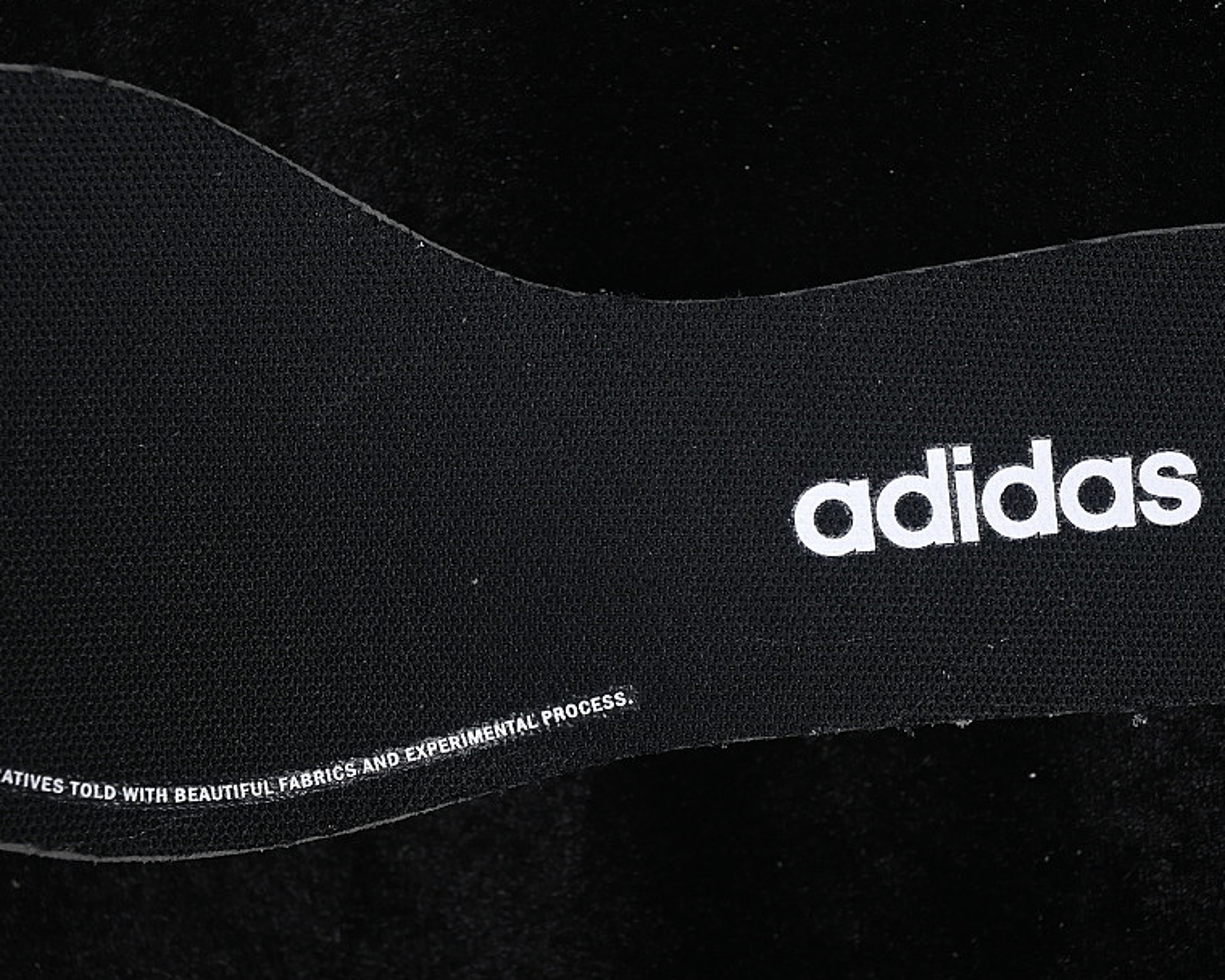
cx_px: 627
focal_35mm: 100
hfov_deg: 19.2
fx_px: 3626
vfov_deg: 15.4
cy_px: 509
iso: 160
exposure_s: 1/60
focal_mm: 50
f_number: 6.3
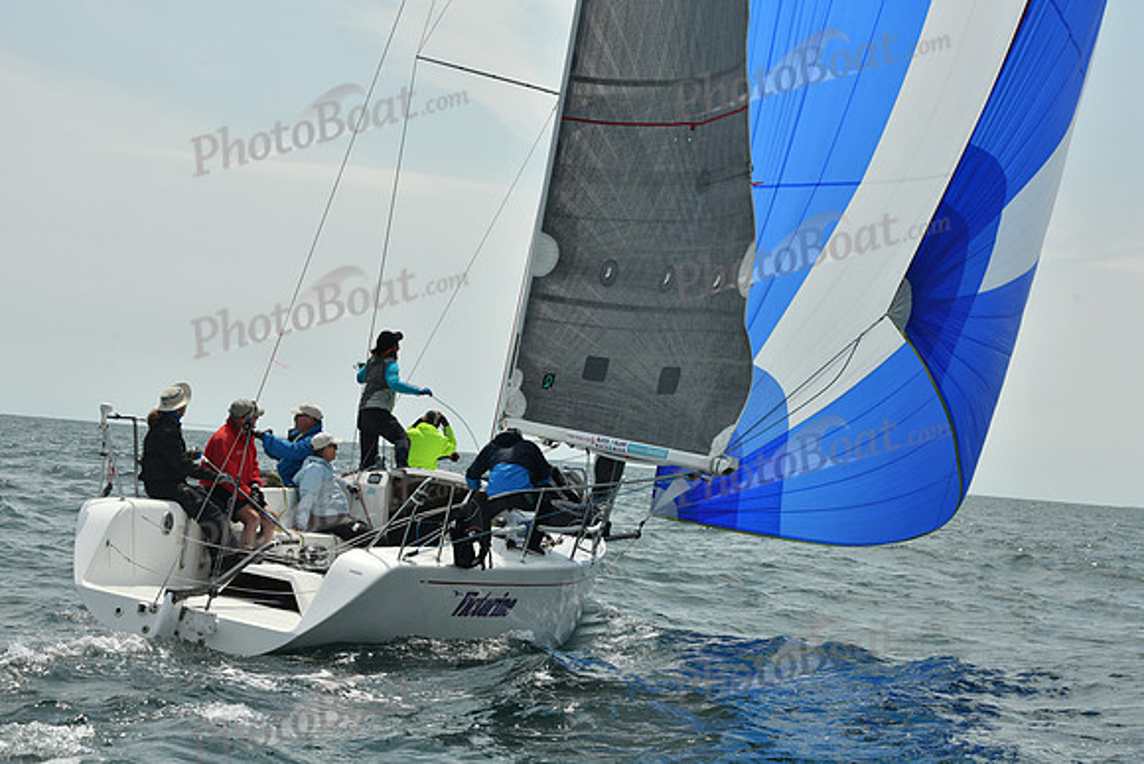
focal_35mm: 70
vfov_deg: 19.5
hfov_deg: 28.8
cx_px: 572
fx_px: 2225
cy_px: 382
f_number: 10
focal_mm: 70
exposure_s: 1/1250
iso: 320
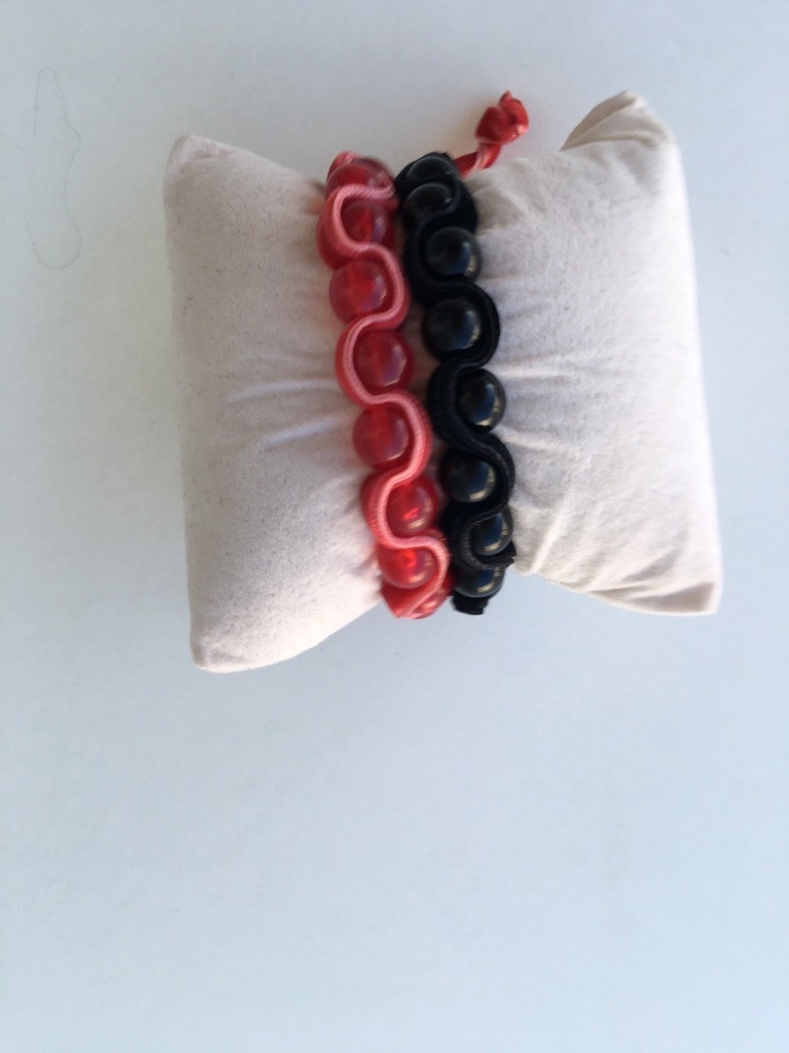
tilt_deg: -82.2
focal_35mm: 29
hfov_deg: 48.2
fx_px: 881
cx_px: 394
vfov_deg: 61.7
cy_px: 526
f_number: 2.2
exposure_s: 1/243
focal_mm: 4.15
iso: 25
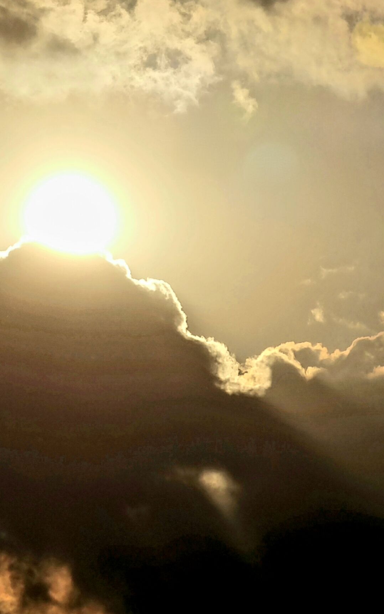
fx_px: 5928
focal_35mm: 354
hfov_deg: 3.7
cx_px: 81
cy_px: 202
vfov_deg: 5.9
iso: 50
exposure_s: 1/10000
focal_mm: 30.6
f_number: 4.9
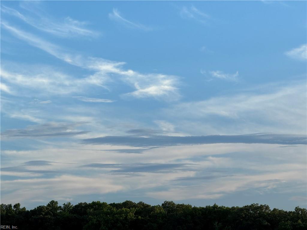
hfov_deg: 16.4
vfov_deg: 12.3
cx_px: 154
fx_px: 1064
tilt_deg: +7.6
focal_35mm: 120
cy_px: 115
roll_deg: -0.1
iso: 50
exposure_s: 1/802
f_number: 2.8
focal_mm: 15.66
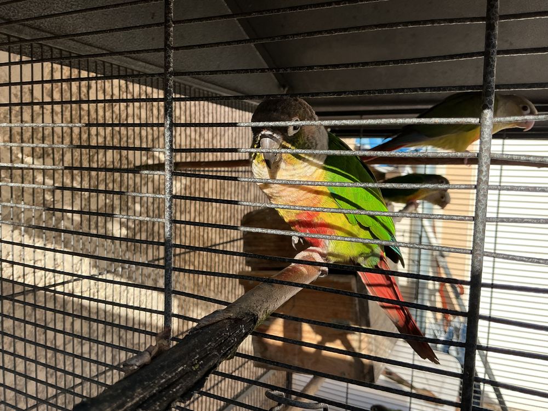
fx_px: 459
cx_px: 274
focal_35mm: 29
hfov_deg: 61.7
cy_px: 206
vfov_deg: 48.2
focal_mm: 3
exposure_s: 1/599
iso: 25
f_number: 1.8
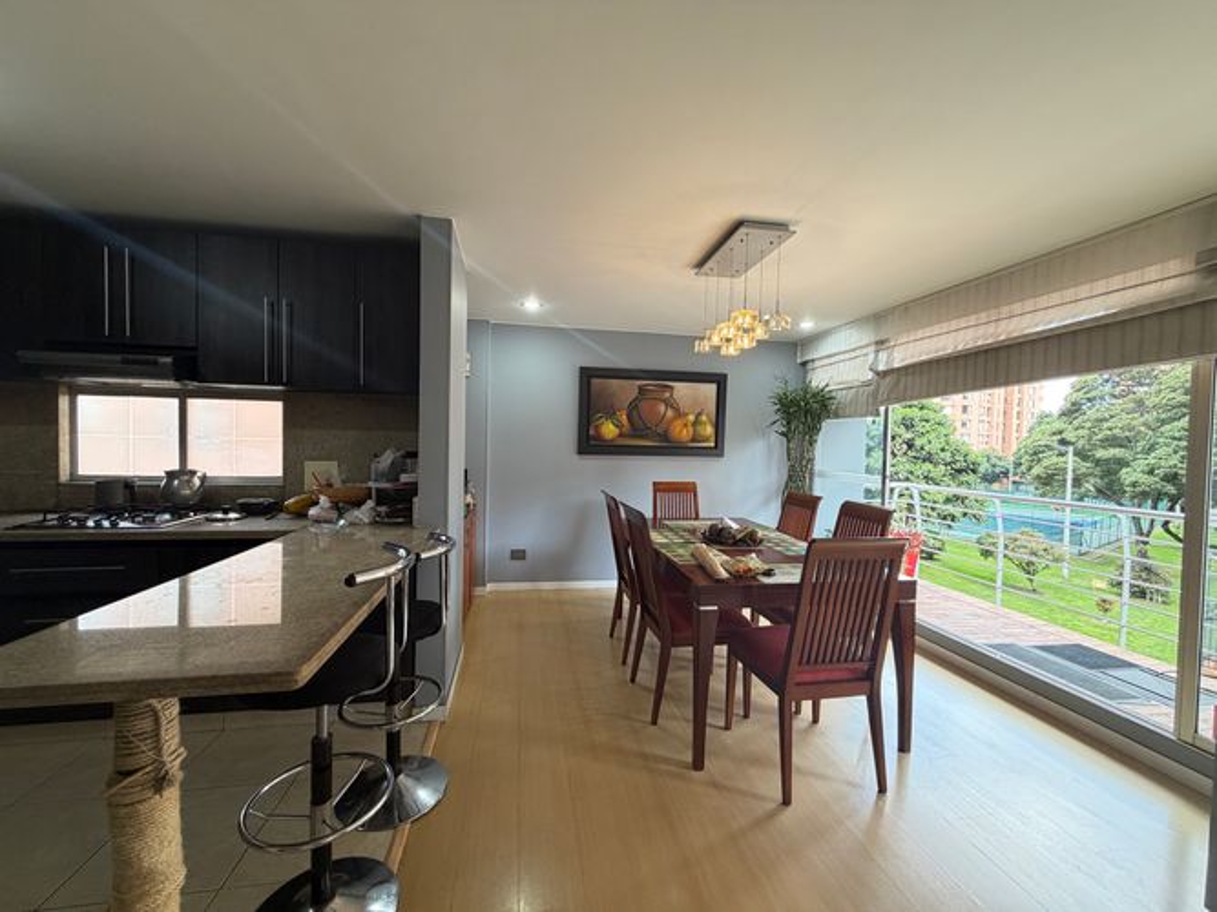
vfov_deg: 85.7
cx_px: 608
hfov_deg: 102.1
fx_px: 492
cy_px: 456
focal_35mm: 14
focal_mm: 2.22
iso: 160
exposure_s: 1/120
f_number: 2.2
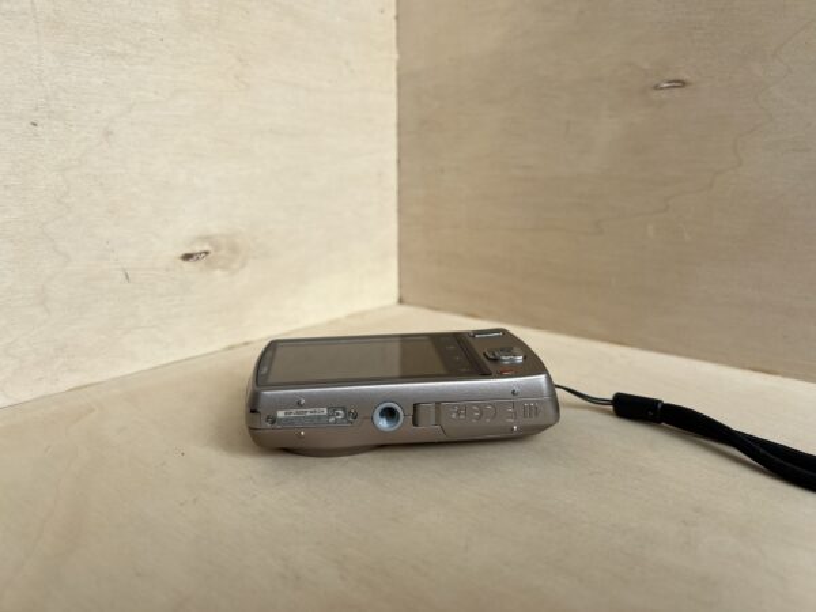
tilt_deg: -13.1
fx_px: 613
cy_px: 306
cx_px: 408
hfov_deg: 67.3
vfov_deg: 53.1
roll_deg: +0.7
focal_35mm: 26
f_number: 1.5
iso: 50
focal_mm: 5.7
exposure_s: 1/696
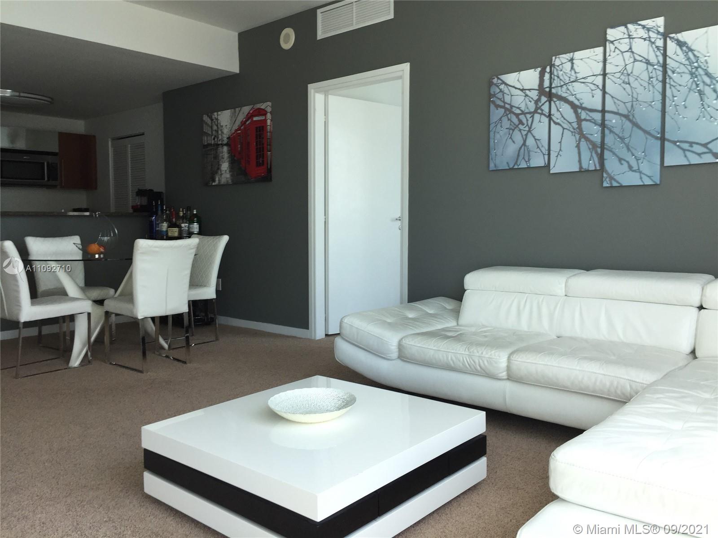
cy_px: 269
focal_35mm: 29
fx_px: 602
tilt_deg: -3.2
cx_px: 359
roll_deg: -1.3
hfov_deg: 61.7
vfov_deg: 48.2
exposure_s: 1/120
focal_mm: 4.15
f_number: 2.2
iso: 40
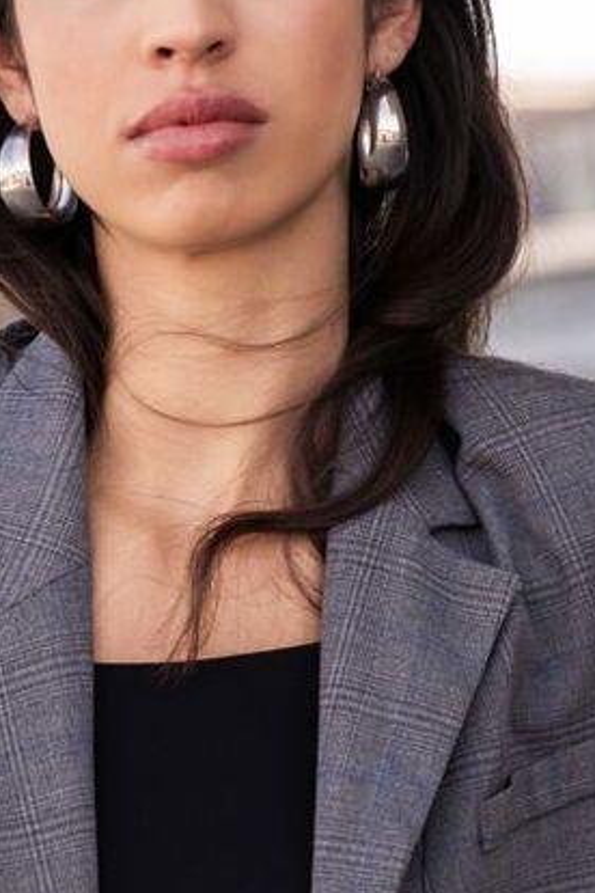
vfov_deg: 8.5
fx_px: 6024
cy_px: 697
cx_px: -101
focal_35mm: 243
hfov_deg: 5.6
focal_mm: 99
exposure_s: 1/125
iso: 125
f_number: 4.5
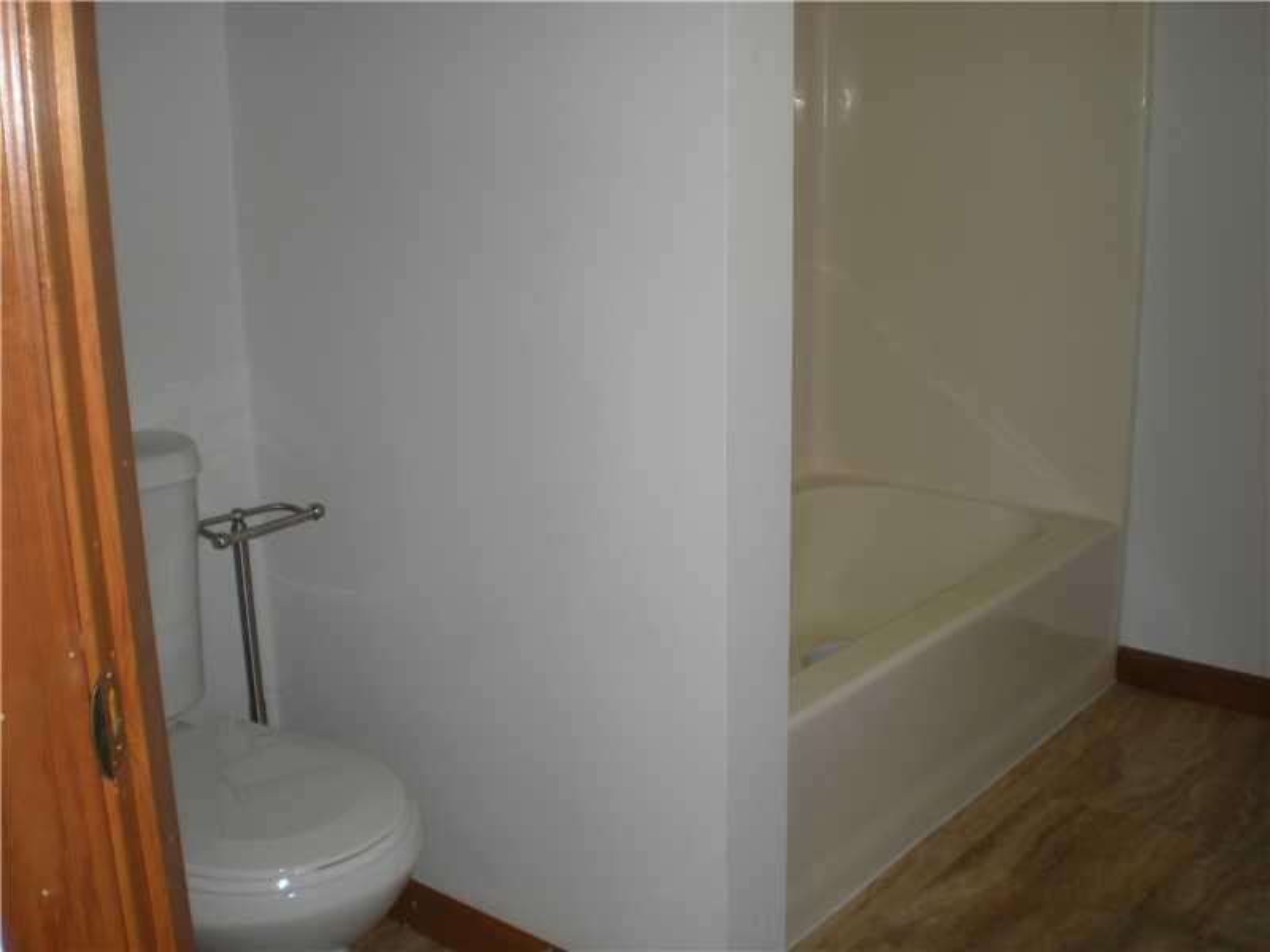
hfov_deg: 49.0
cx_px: 635
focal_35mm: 38
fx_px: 1394
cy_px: 476
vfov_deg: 37.7
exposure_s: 1/30
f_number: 3.1
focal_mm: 6.3
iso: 64
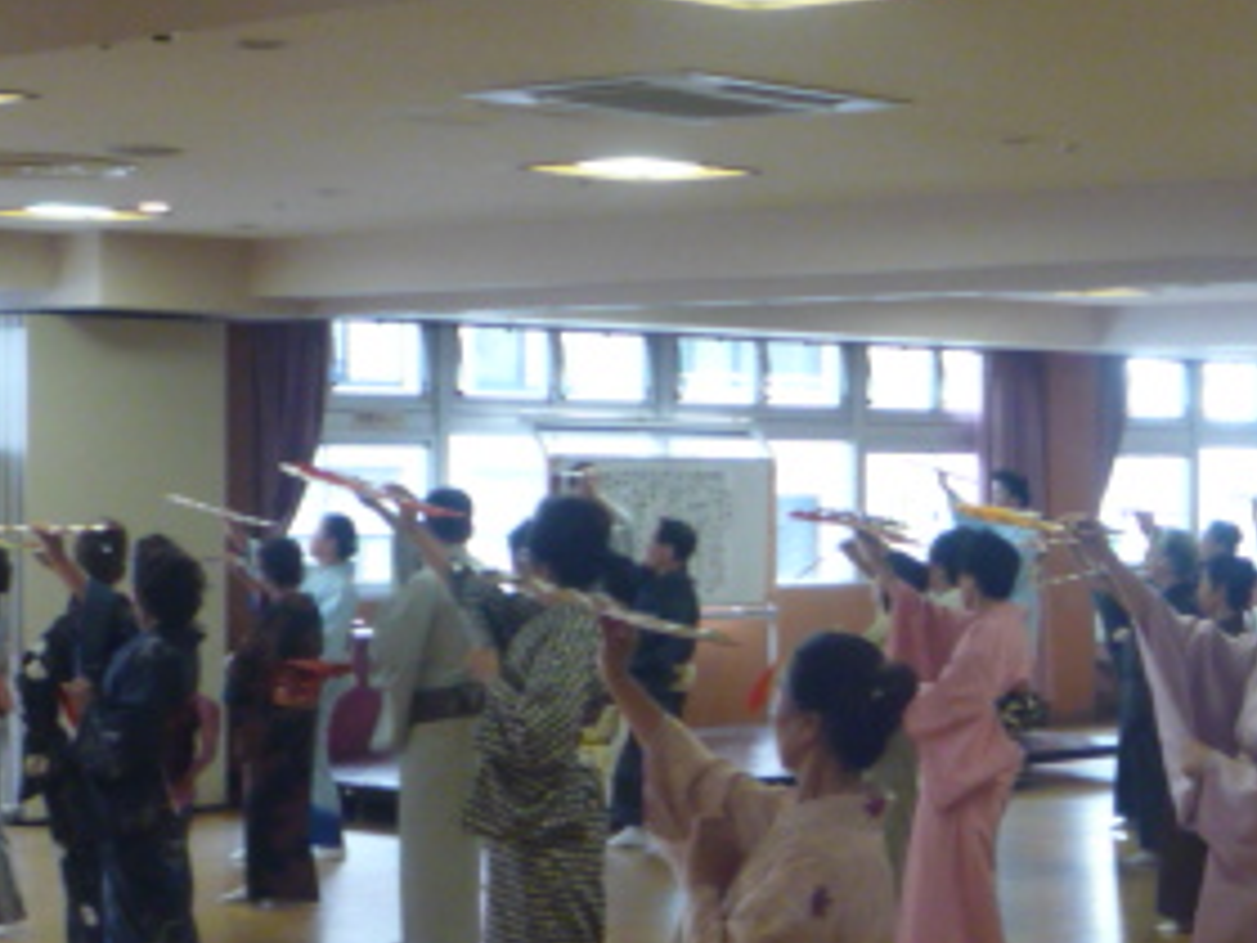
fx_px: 3232
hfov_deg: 21.6
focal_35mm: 89
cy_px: 620
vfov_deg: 16.6
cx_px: 1091
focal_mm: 5.2
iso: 200
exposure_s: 1/30
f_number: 3.3
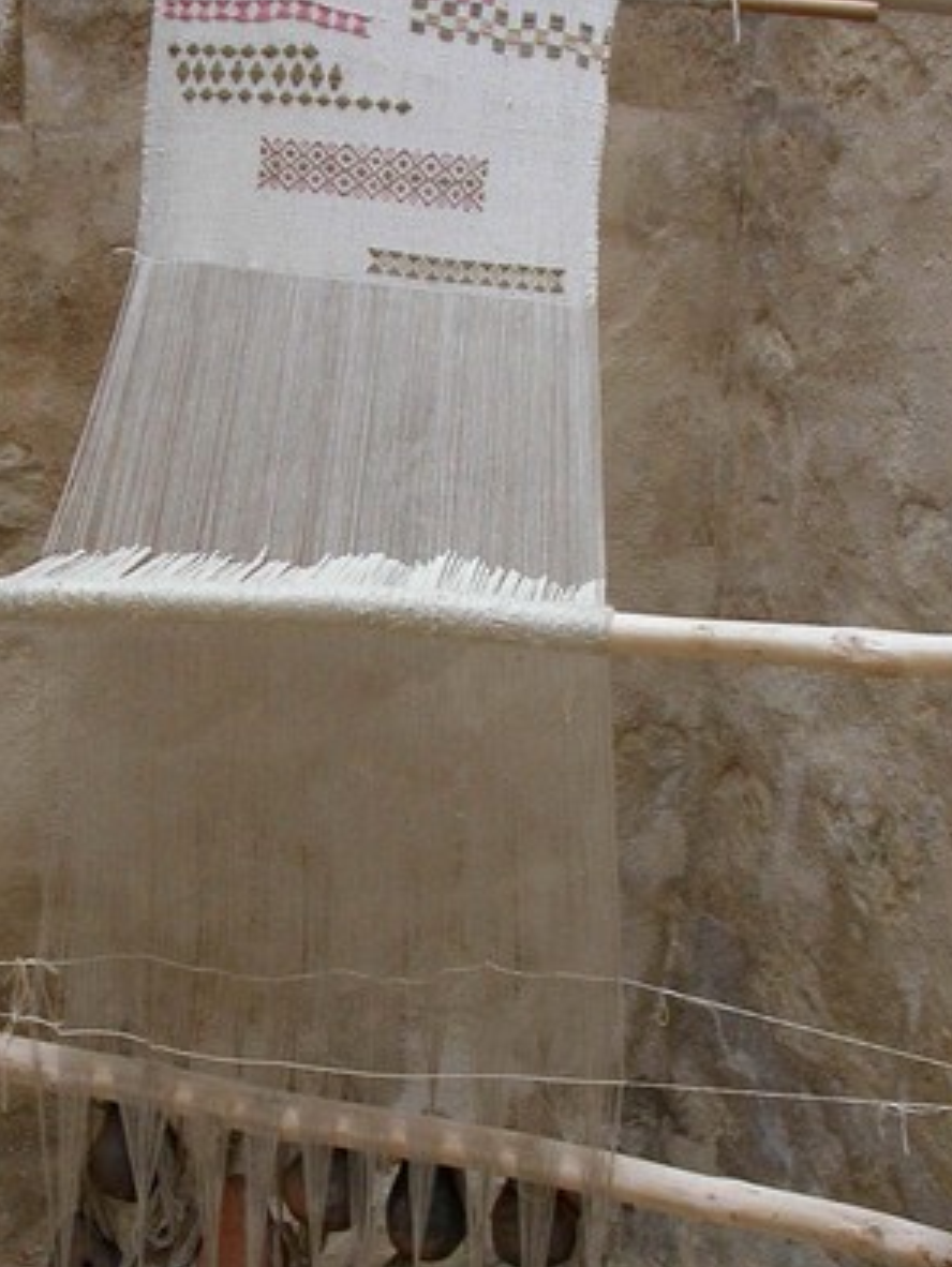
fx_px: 2454
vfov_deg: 28.9
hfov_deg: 21.9
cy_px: 752
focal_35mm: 67
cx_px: 331
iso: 100
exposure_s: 1/28.9
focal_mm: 9.1
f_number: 2.7
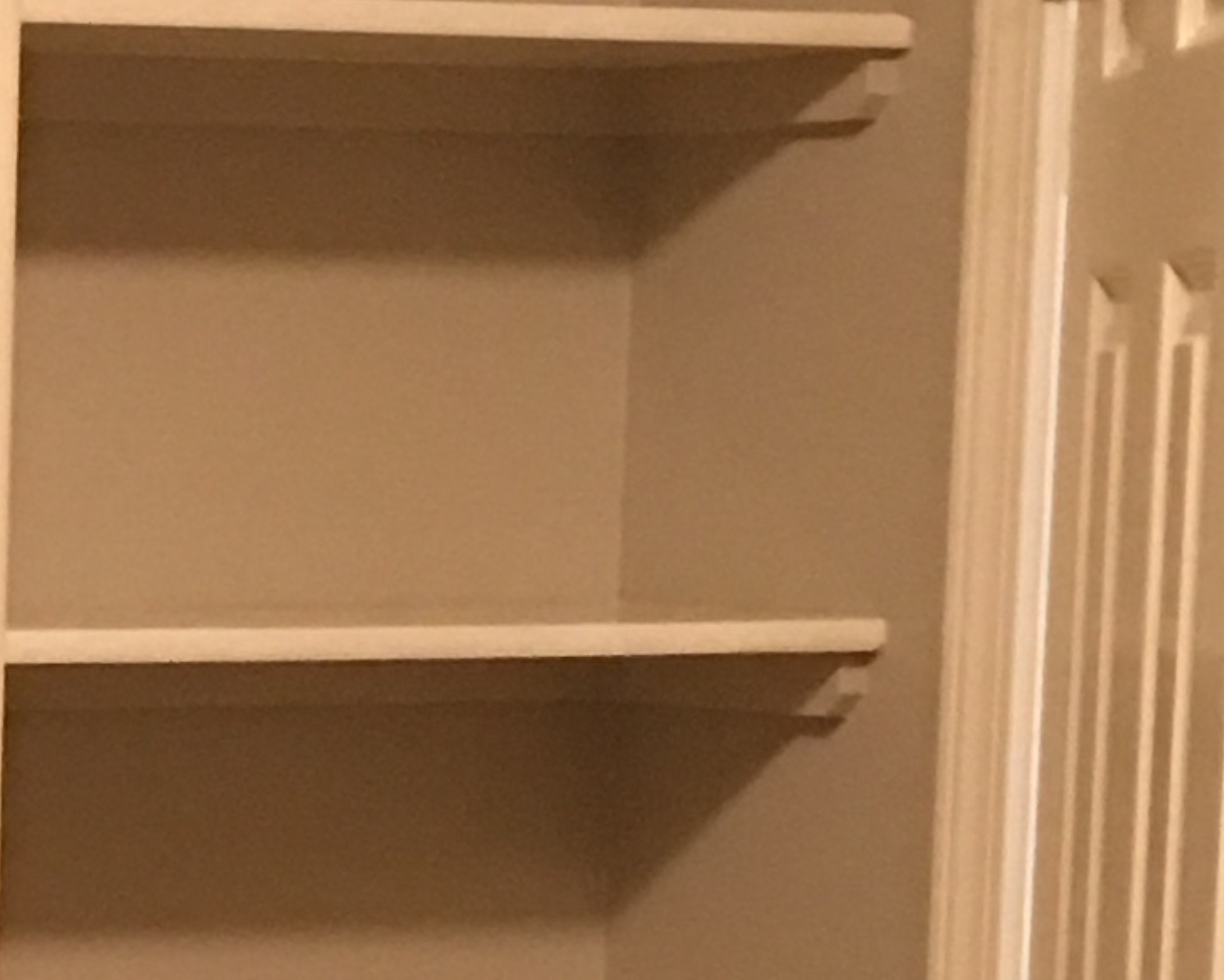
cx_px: -633
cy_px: 1276
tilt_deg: -7.4
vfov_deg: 9.7
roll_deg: +0.0
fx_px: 5689
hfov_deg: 11.7
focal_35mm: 157
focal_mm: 4.15
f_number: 2.2
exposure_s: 1/10
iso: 80
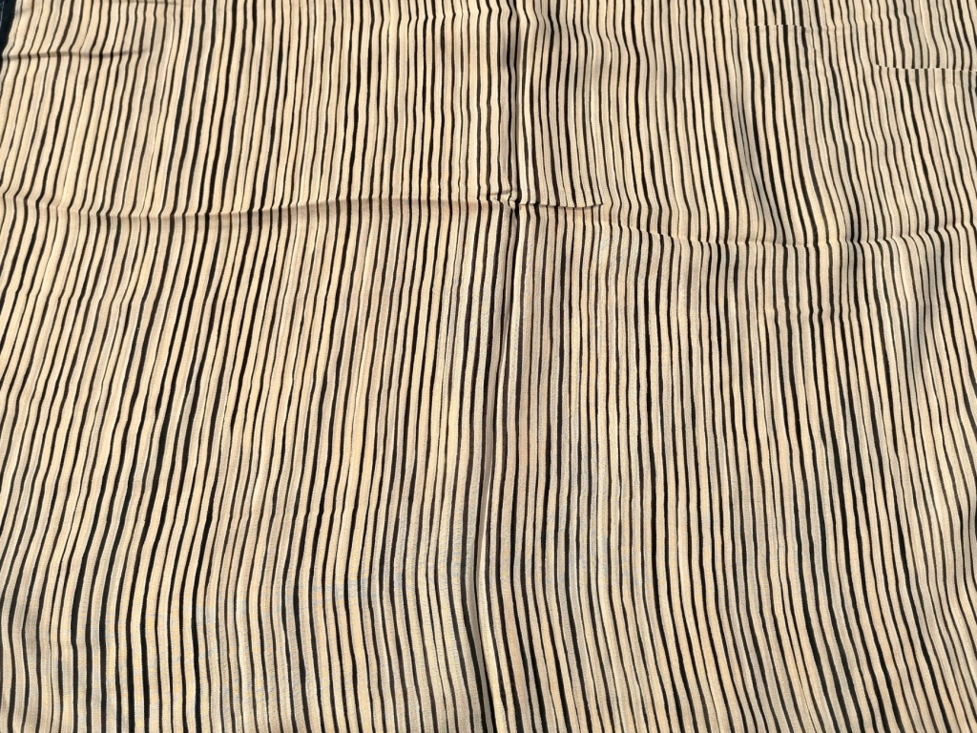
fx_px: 762
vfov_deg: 51.4
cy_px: 366
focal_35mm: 27
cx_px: 488
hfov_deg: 65.3
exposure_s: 1/1451
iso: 50
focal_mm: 4.75
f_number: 1.8
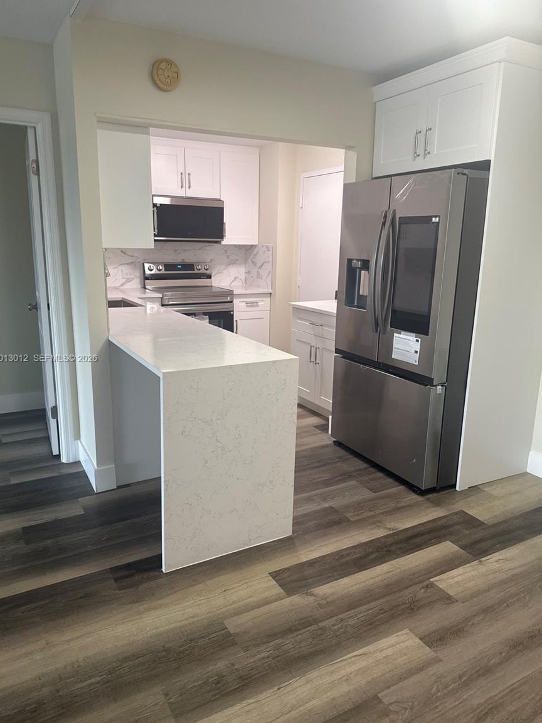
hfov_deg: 54.9
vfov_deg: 69.4
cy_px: 359
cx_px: 263
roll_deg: -0.2
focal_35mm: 25
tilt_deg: -12.9
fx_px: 522
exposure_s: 1/120
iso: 160
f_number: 1.78
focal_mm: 6.76
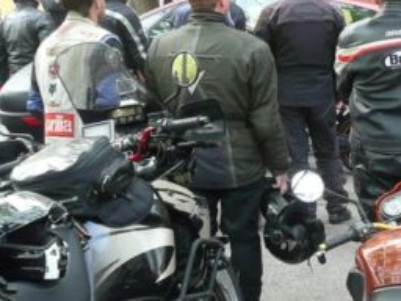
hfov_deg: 23.1
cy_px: 215
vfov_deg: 17.5
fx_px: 973
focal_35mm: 84
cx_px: 298
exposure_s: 1/50
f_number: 3.3
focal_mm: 4.6
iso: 100
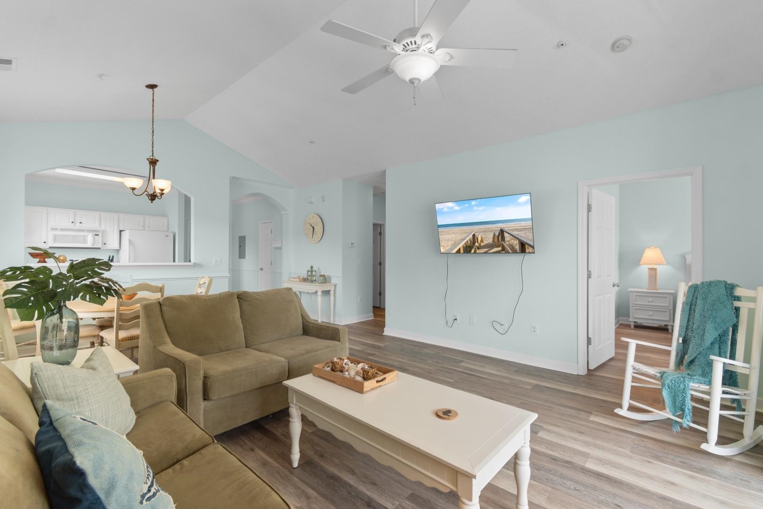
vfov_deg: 77.3
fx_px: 318
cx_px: 382
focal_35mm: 15
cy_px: 254
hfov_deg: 100.4
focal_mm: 10
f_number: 4.5
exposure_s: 1/6
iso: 100
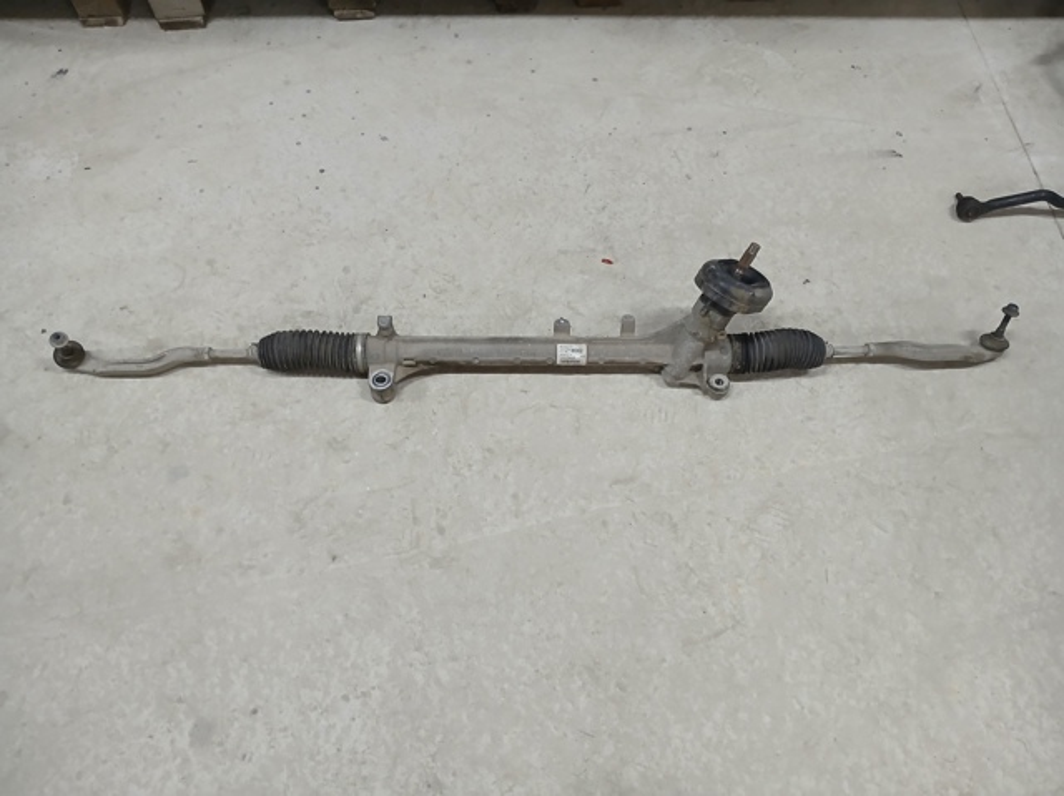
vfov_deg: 53.0
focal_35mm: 26
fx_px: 799
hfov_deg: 67.3
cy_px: 398
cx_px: 532
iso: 250
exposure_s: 1/25
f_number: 1.8
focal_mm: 3.98
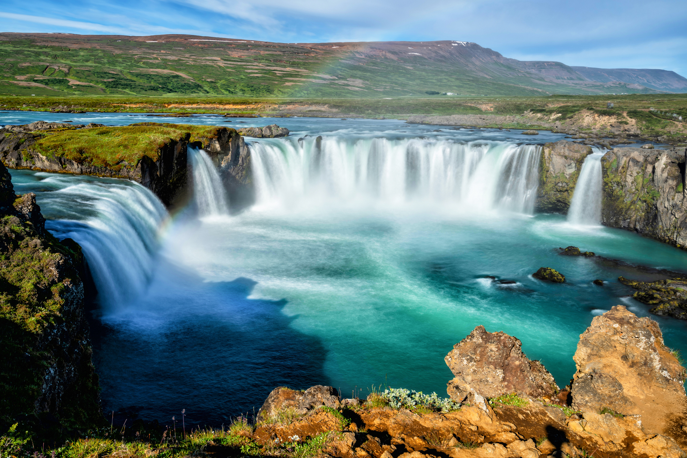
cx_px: 344
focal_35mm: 29
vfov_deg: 45.0
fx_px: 553
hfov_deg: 63.7
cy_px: 227
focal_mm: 28
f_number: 13
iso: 50
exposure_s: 1/80
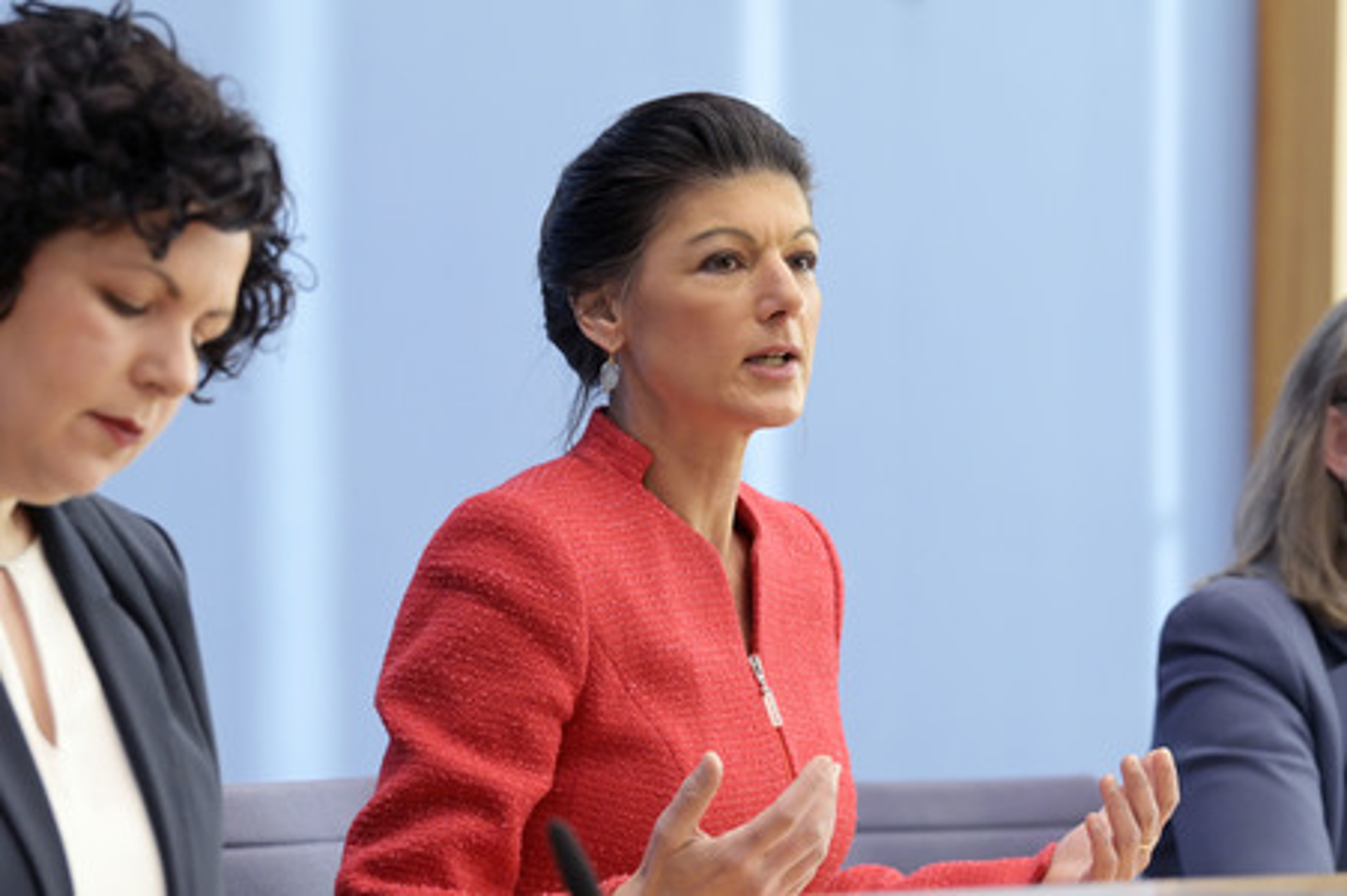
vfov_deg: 10.1
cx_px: 674
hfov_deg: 15.2
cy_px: 448
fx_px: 5047
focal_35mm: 135
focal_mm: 135
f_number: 5.6
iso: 4000
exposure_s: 1/640
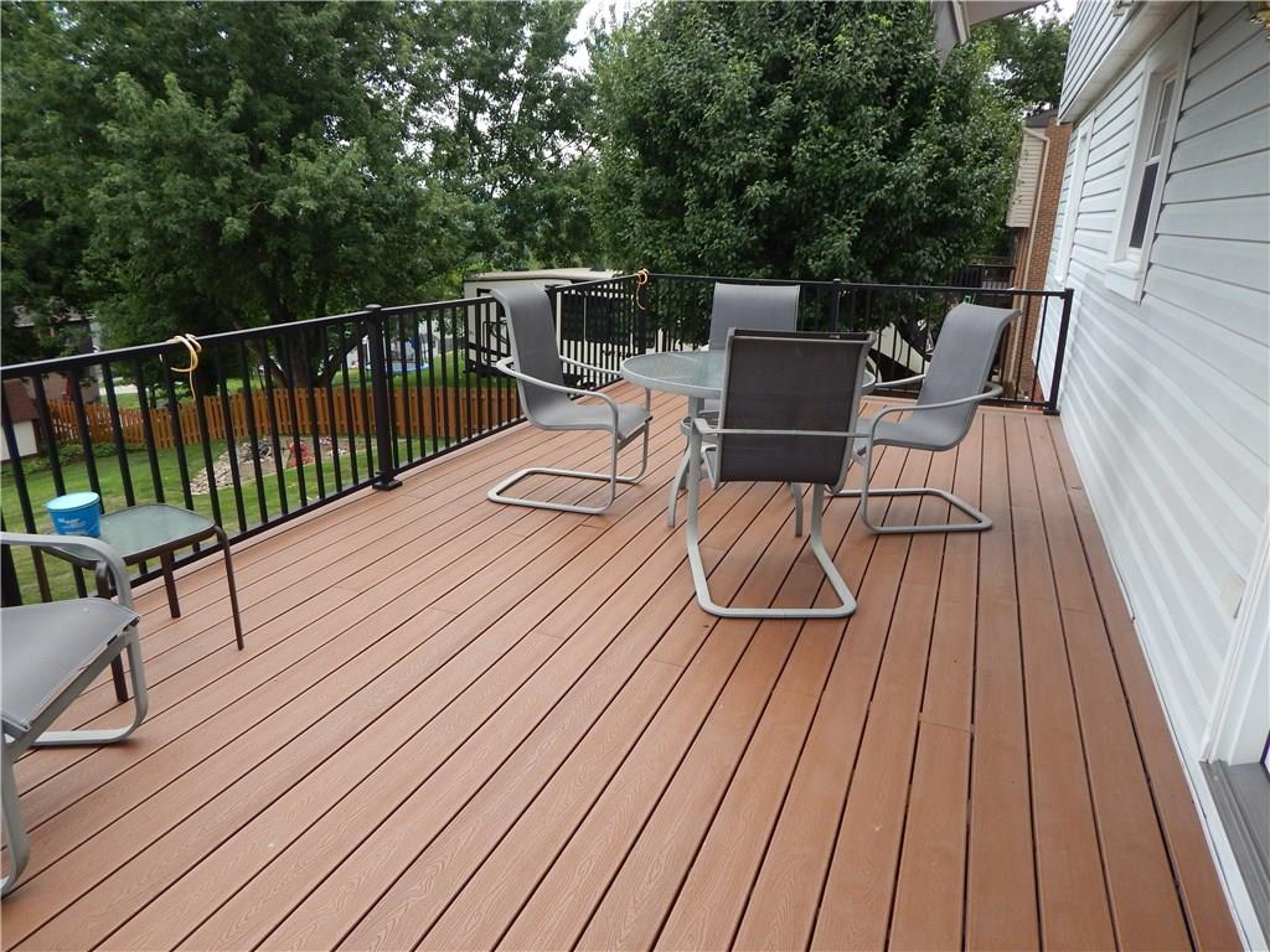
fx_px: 844
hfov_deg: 73.9
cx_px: 635
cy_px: 476
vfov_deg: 58.9
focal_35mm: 23
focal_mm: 4
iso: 125
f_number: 3
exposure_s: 1/640
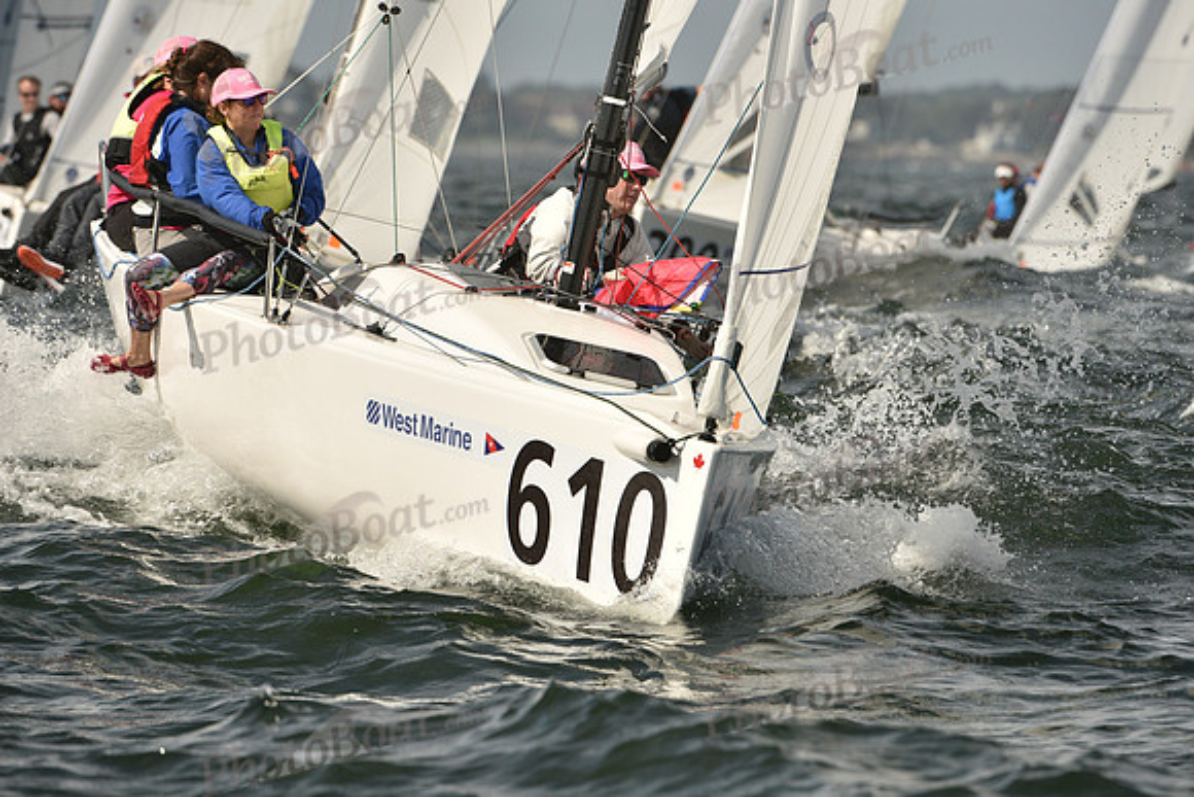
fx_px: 13269
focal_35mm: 400
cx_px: 597
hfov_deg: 5.2
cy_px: 398
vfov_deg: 3.4
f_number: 8
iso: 320
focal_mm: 400
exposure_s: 1/1600
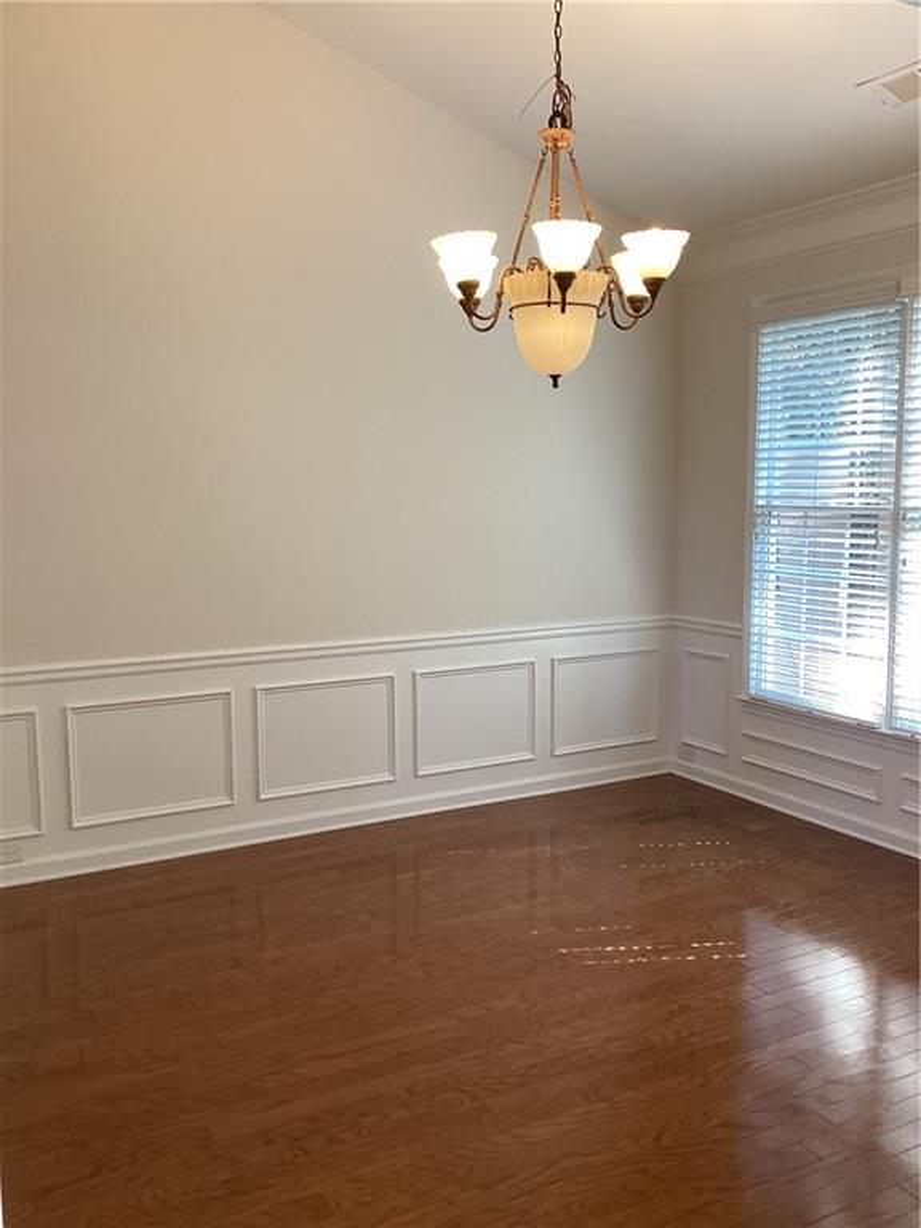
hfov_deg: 45.4
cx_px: 460
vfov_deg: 58.4
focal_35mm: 31
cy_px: 614
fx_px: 1100
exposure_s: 1/60
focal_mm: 3.3
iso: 64
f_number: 2.4
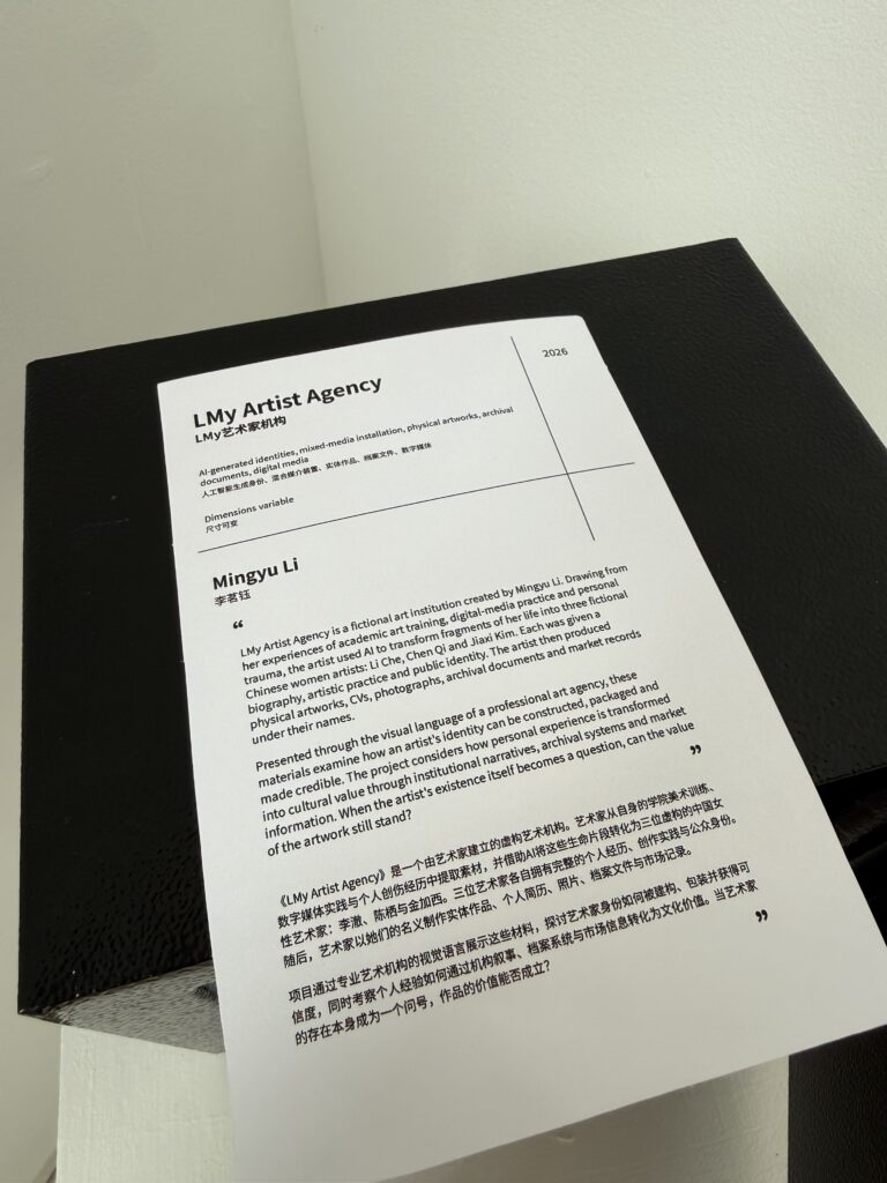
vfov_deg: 71.6
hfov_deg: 56.8
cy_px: 592
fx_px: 820
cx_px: 444
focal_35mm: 24
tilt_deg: -55.9
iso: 40
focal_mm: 2.22
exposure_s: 1/216
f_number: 2.2
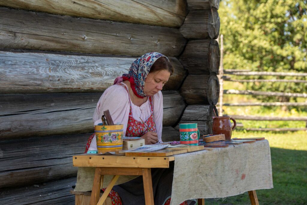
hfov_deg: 19.5
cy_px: 102
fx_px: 895
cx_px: 154
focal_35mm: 105
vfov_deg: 13.0
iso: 100
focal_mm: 70
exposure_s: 1/200
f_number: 4
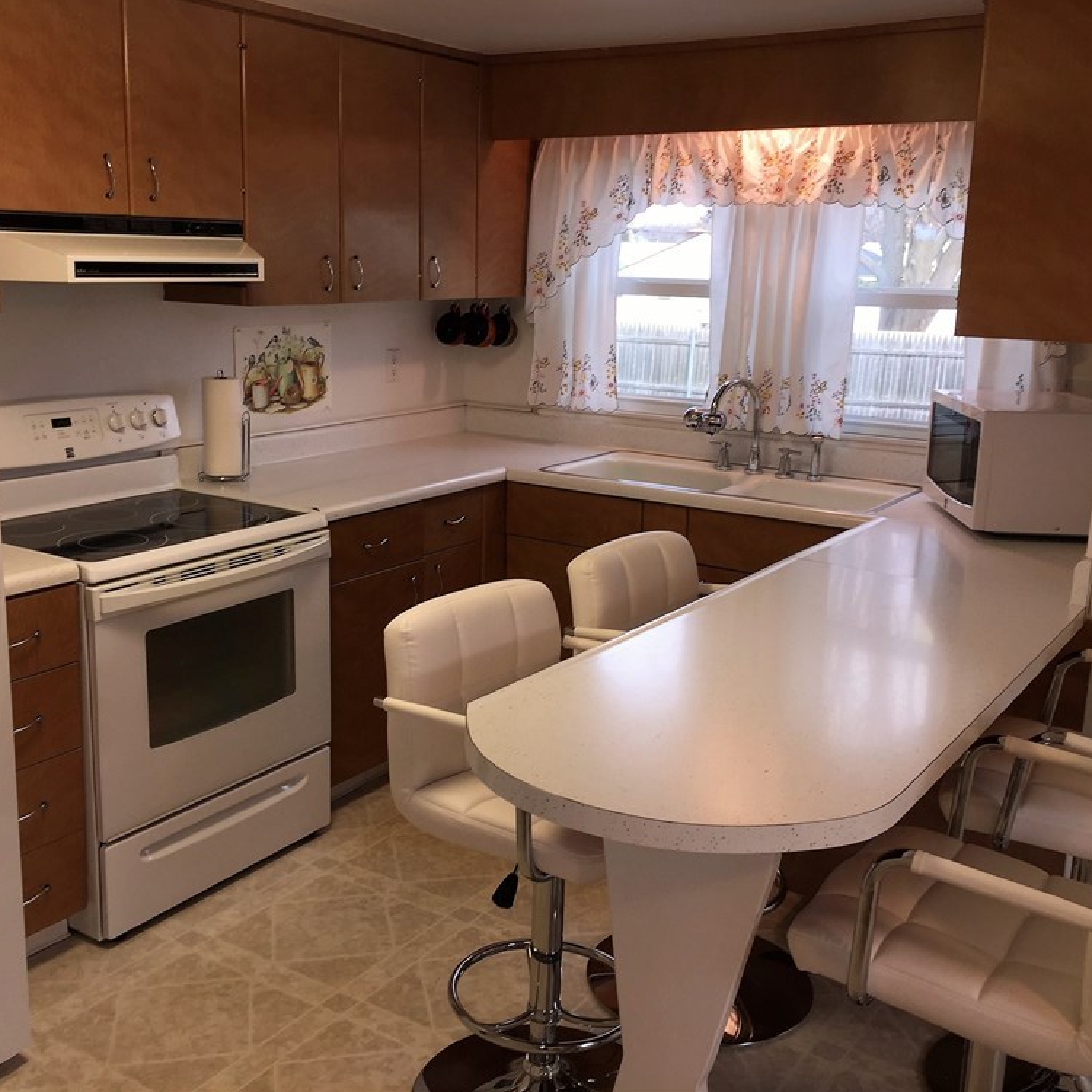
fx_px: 1249
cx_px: 495
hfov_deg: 47.2
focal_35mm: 35
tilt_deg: -12.3
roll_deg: -2.5
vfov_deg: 47.2
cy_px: 534
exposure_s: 1/31
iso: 32
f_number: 2.2
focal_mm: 4.15
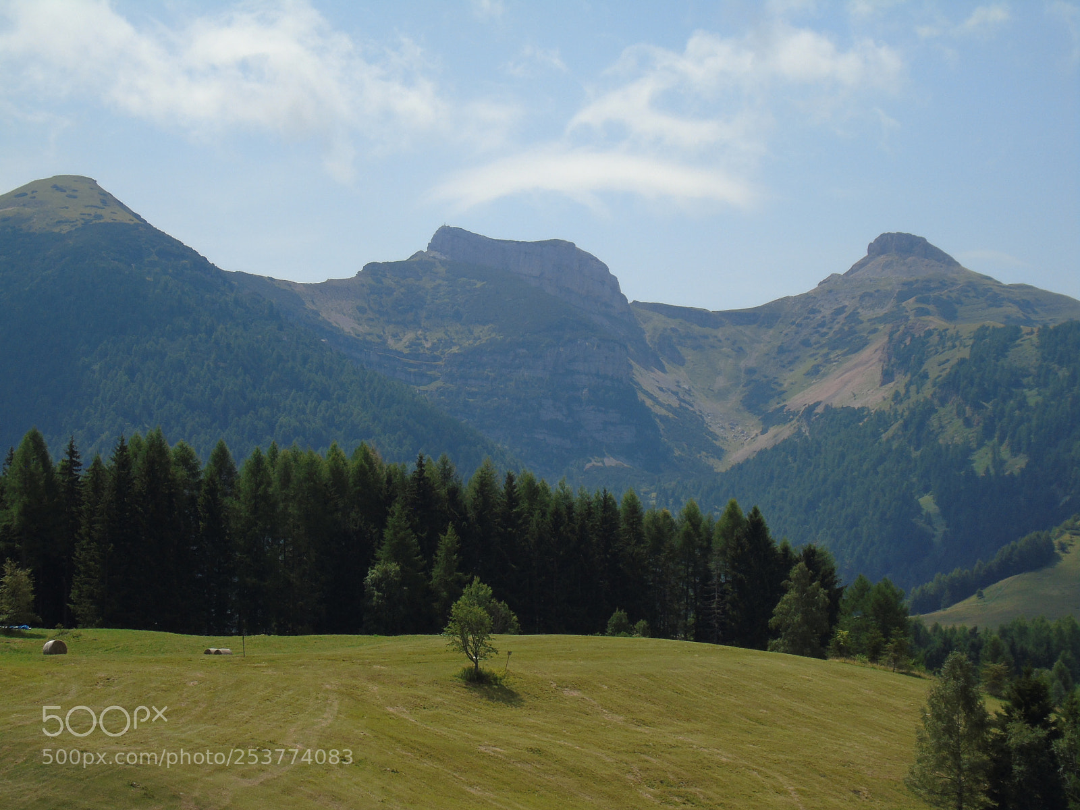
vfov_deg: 13.7
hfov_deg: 18.2
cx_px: 540
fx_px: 3370
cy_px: 405
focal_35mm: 108
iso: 80
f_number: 4.4
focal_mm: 19
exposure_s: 1/800
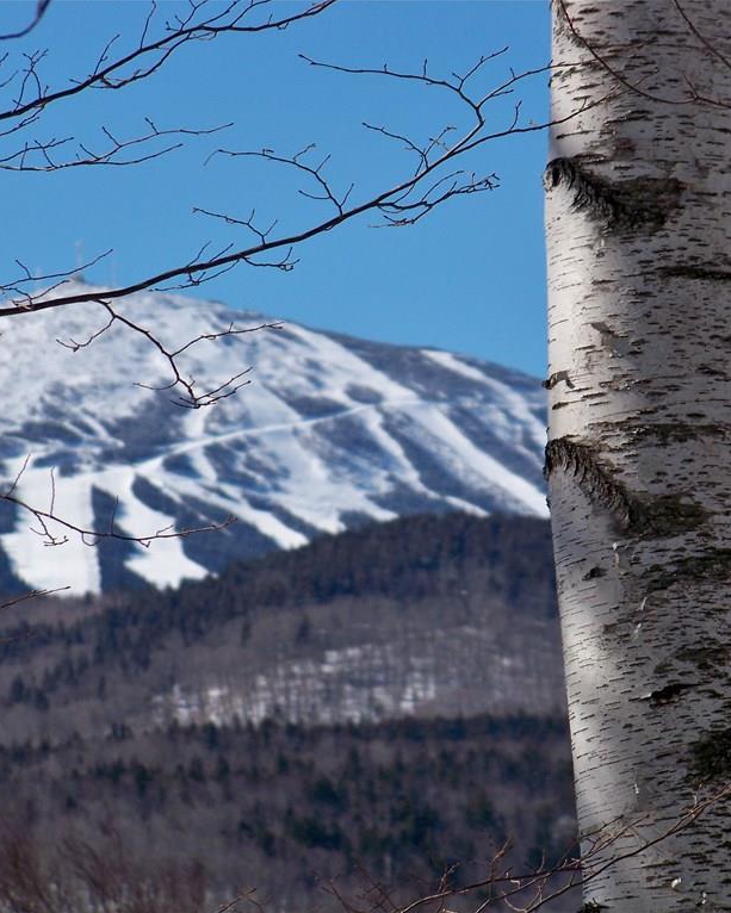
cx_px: 390
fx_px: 7868
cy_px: 456
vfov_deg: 6.6
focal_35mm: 291
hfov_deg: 5.3
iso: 64
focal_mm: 33.3
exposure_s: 1/1000
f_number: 3.6
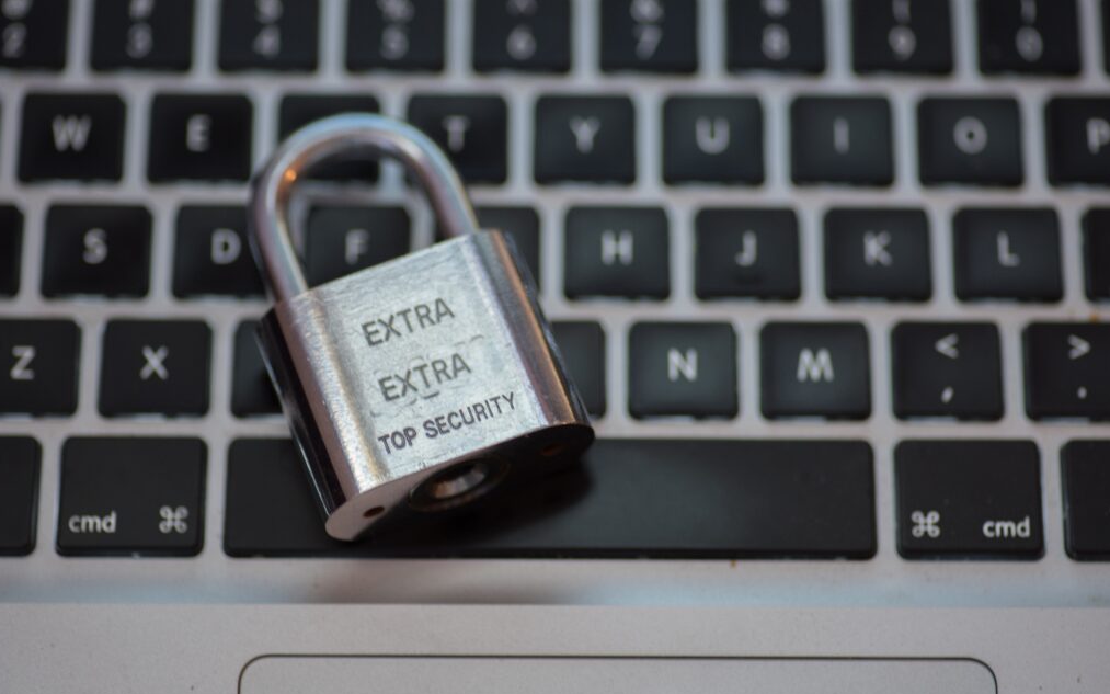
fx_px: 3116
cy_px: 338
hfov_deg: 20.2
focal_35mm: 103
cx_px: 552
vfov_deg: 12.7
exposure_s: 1/30
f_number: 3.5
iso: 500
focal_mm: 100
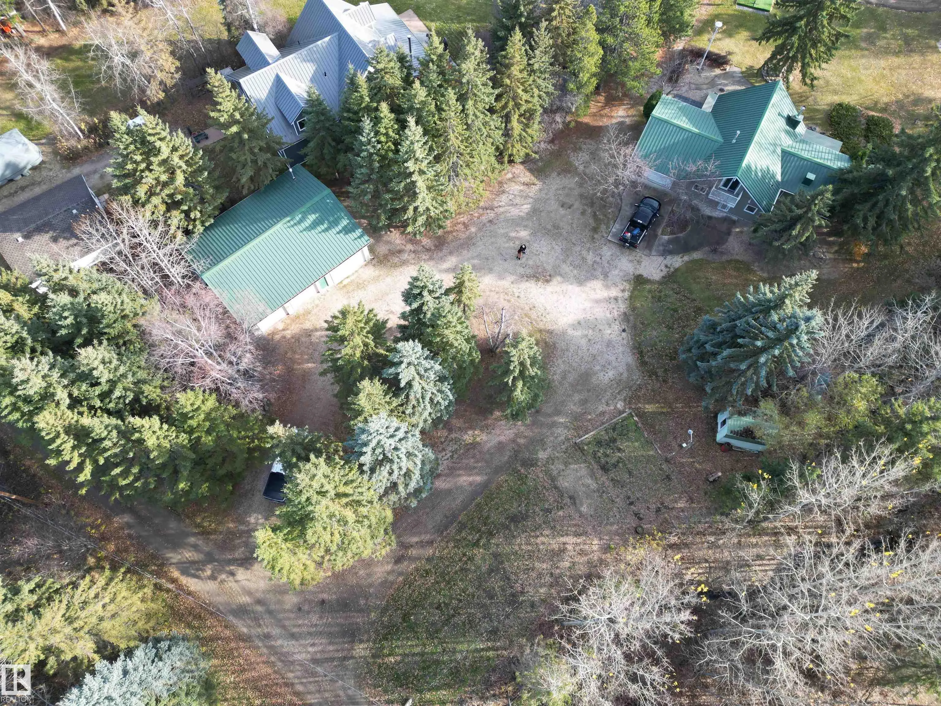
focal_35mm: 24
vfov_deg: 56.8
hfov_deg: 71.6
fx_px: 652
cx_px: 470
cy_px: 353
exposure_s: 1/400
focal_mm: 6.72
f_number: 1.7
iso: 140
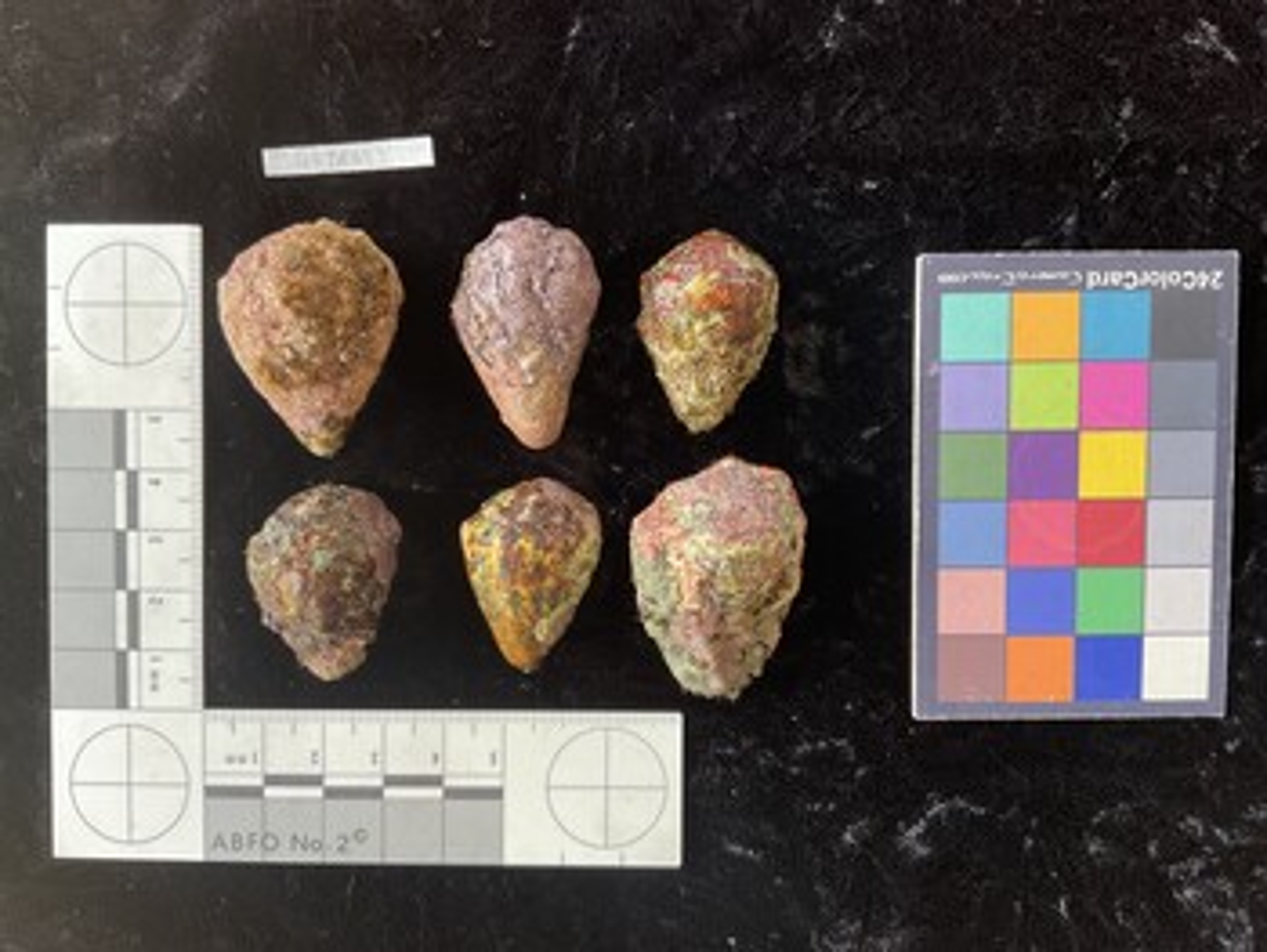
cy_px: 476
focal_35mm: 29
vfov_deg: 48.3
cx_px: 634
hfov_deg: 61.6
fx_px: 1062
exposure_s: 1/60
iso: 40
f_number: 1.8
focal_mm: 3
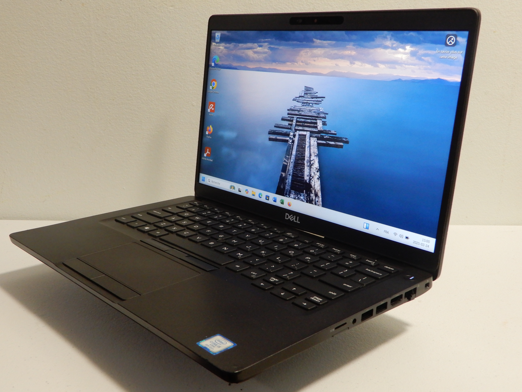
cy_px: 196
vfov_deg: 37.7
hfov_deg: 49.0
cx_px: 261
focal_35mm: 38
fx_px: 573
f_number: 4
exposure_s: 1/15
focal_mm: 6.8
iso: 400
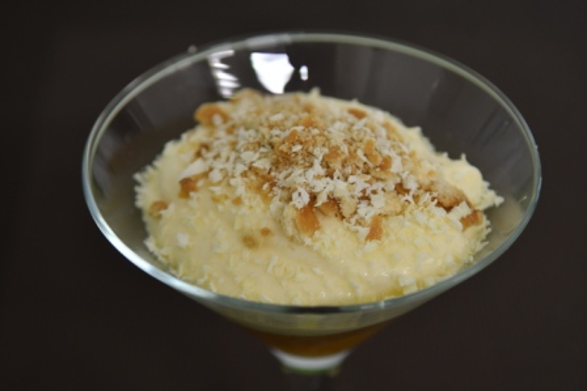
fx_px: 1346
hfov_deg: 24.6
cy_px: 196
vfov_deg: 16.6
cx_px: 294
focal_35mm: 82
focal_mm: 55
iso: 640
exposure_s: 1/50
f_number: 4.5
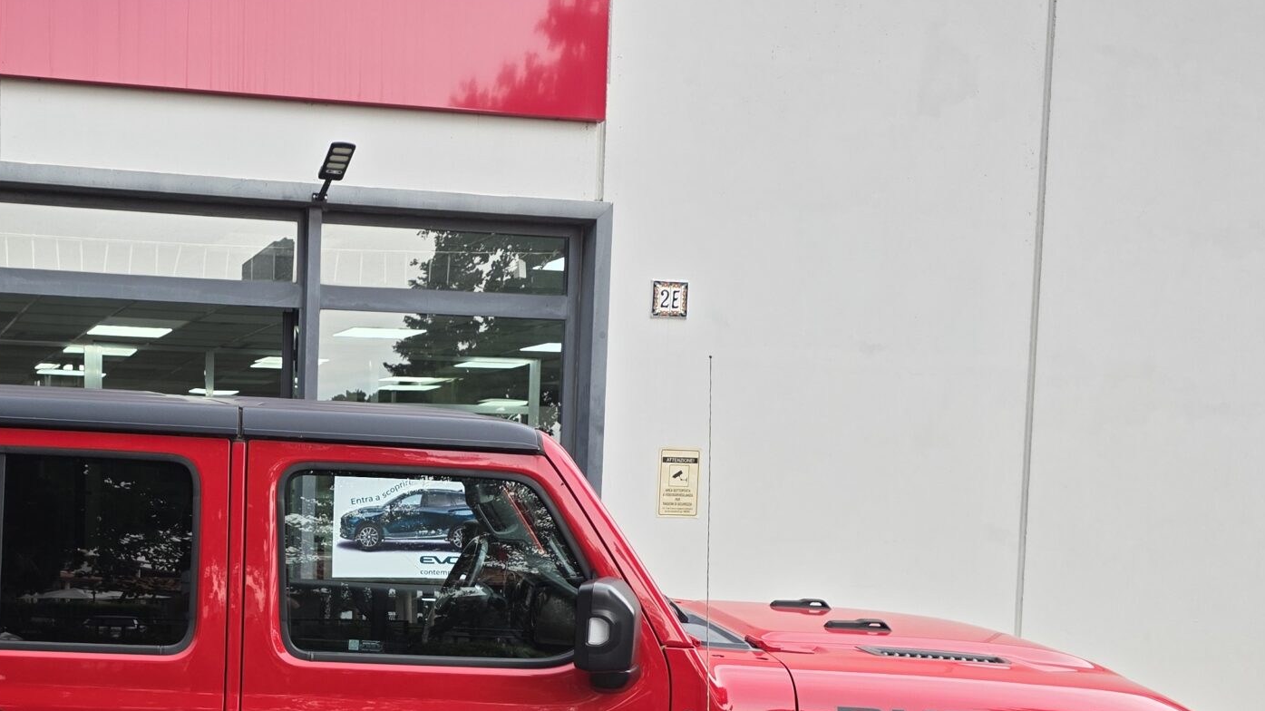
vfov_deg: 25.3
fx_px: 1543
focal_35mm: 46
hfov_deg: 42.5
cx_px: 248
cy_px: 611
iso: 64
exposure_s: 1/180
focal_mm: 6.3
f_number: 1.7
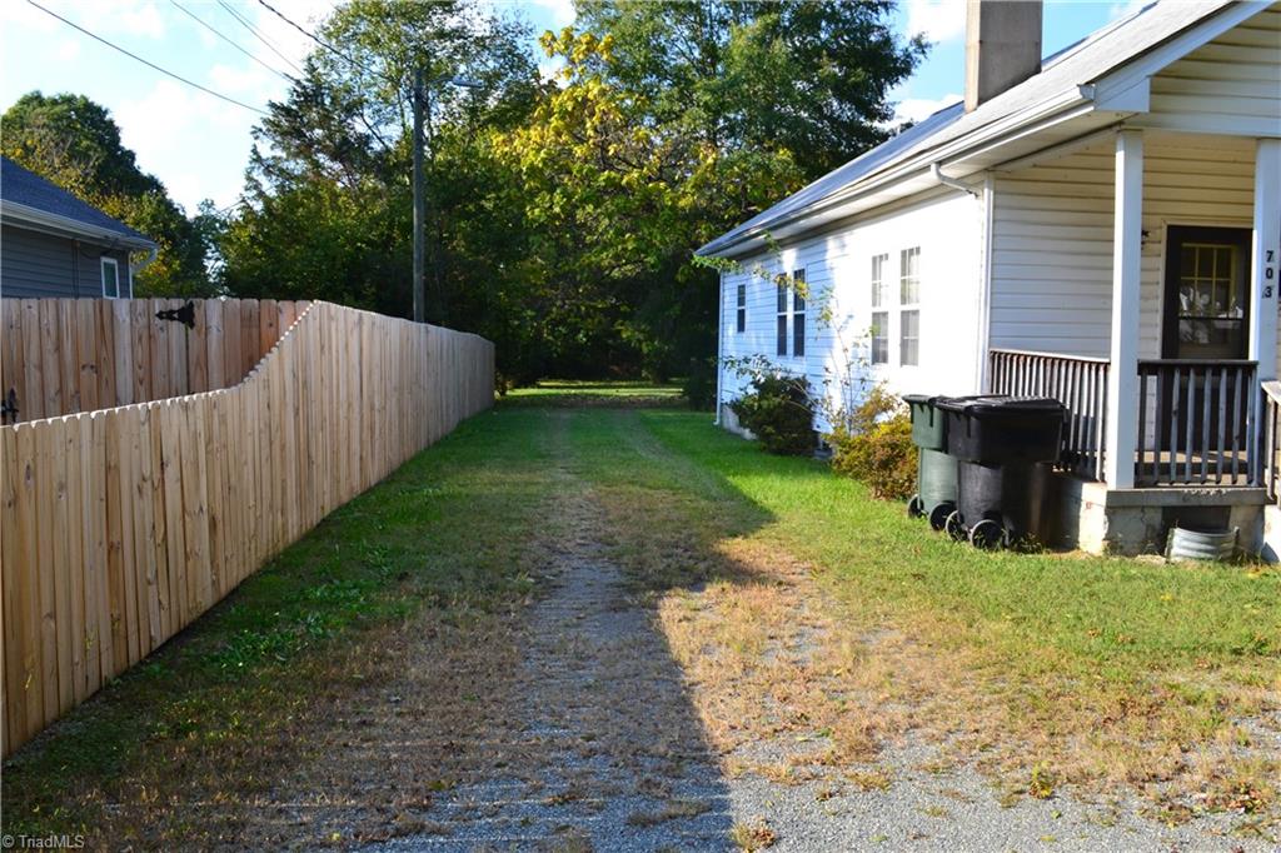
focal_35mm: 33
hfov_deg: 57.2
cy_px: 426
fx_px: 1174
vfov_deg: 39.9
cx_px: 640
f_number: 10
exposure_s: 1/200
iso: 400
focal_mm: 22
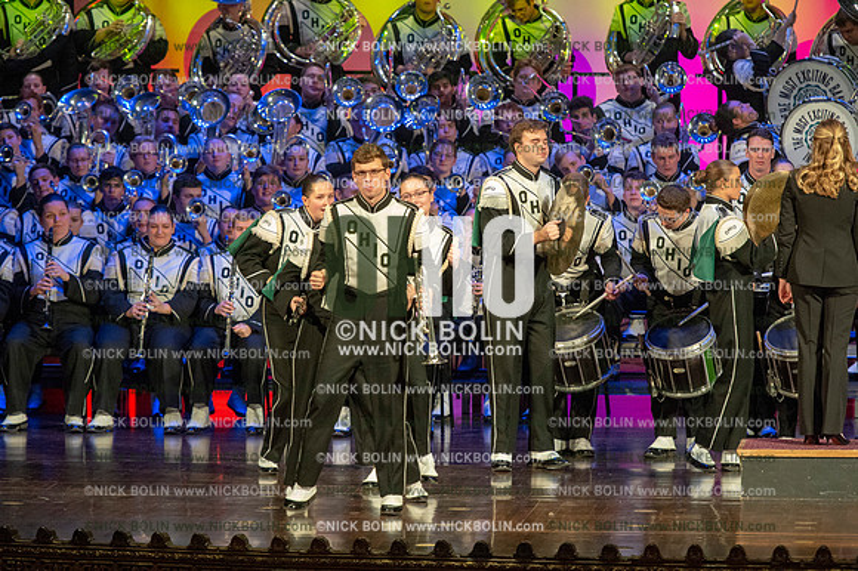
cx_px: 429
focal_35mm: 240
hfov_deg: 8.6
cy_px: 286
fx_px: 5717
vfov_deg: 5.7
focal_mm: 240
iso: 8000
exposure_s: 1/250
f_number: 5.6
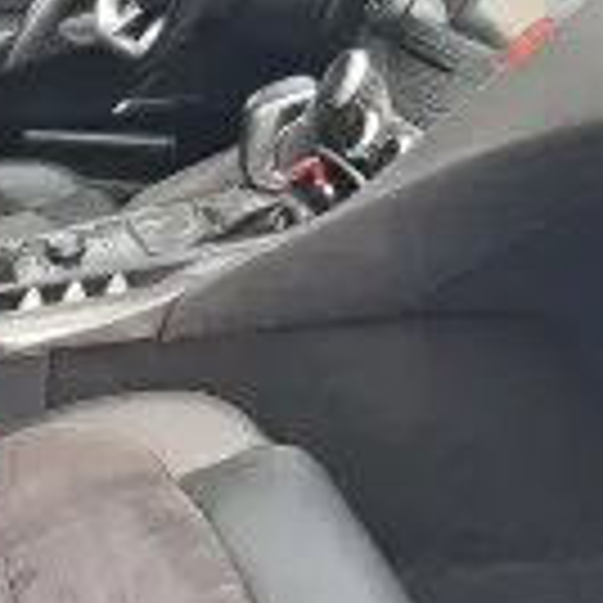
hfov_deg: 26.2
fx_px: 1261
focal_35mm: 64
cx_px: 94
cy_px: 374
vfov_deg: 26.8
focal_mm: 4
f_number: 1.8
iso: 50
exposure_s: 1/50
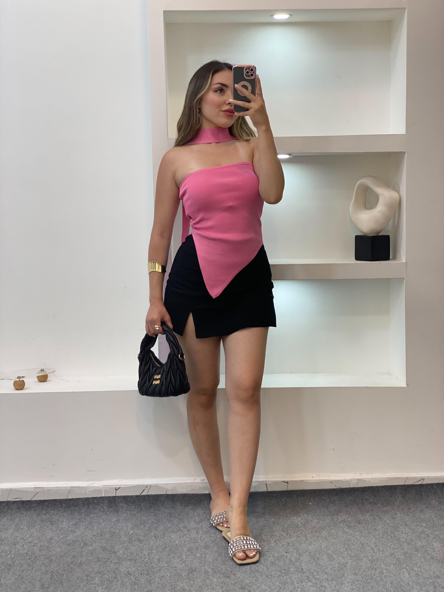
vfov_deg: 36.8
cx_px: 222
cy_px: 296
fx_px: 889
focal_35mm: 52
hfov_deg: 28.0
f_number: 2
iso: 80
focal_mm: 6
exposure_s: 1/100
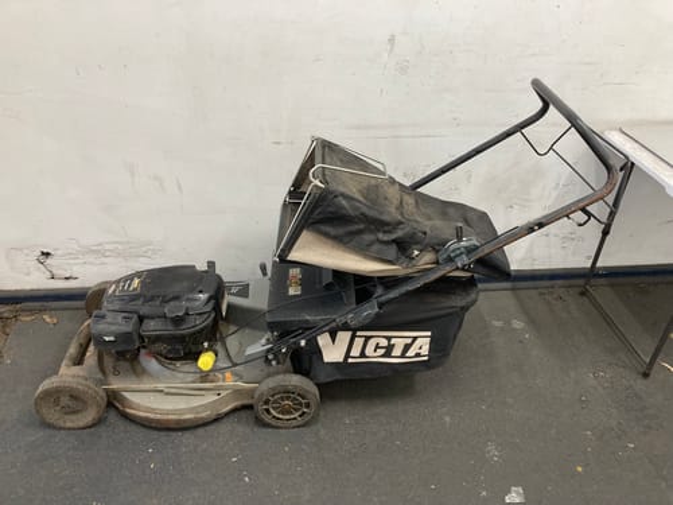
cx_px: 336
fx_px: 544
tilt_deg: -34.3
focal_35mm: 28
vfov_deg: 49.7
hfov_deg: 63.4
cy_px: 252
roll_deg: -1.0
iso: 80
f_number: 1.8
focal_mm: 3.99
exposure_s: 1/50
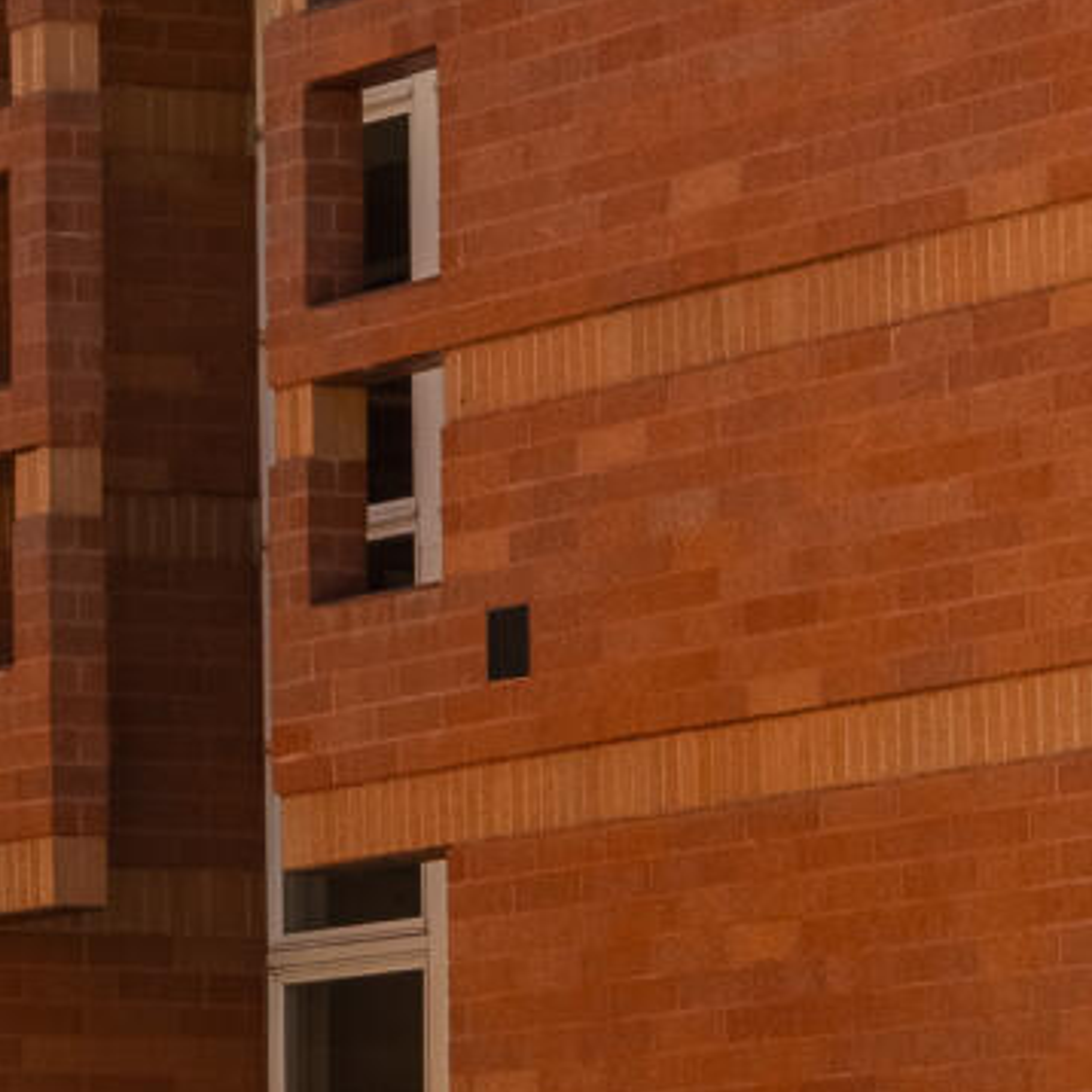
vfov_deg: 7.0
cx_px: -943
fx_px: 8887
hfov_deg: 6.8
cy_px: 422
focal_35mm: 249
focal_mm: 35
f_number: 11
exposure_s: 1/3200
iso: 400
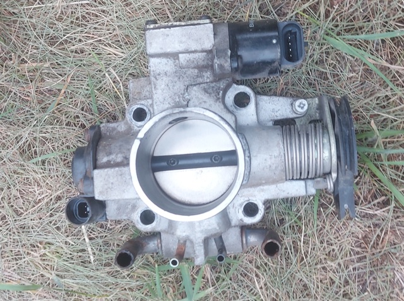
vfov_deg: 56.6
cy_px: 150
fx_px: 279
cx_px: 202
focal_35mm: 24
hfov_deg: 71.7
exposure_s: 1/60.2
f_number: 1.8
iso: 64
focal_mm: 5.23
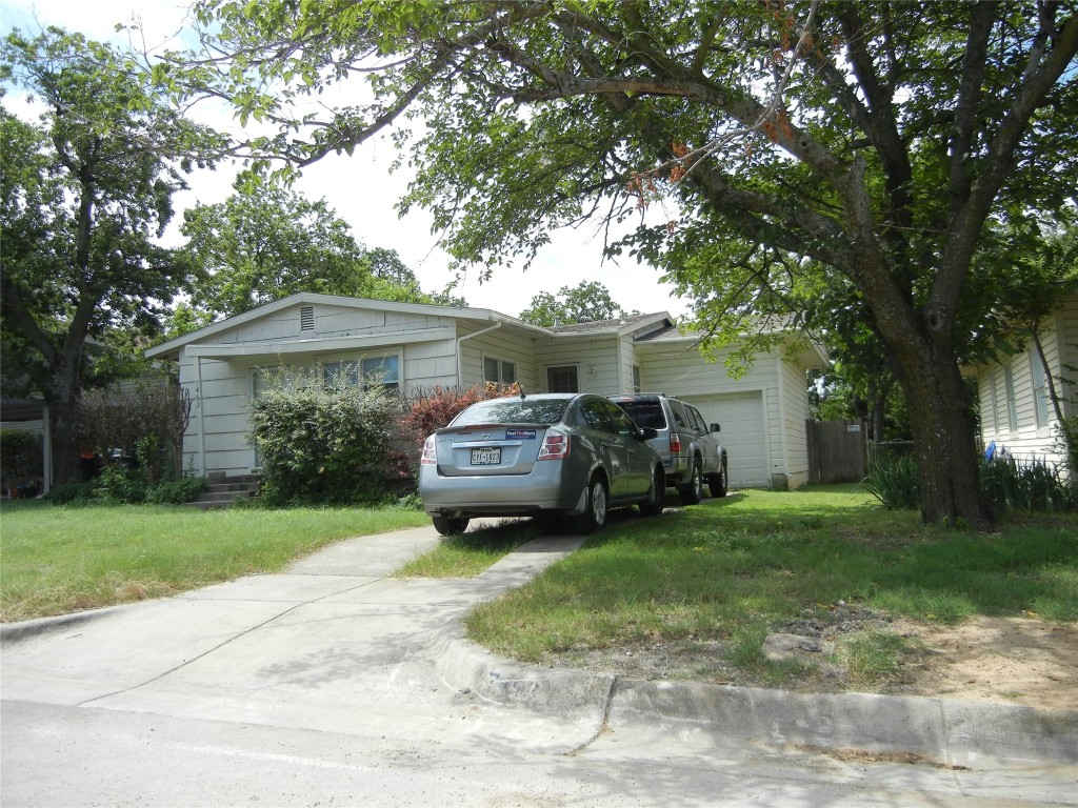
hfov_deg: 60.0
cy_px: 404
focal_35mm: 30
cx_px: 539
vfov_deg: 46.8
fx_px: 934
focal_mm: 5.4
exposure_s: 1/284
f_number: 7
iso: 160
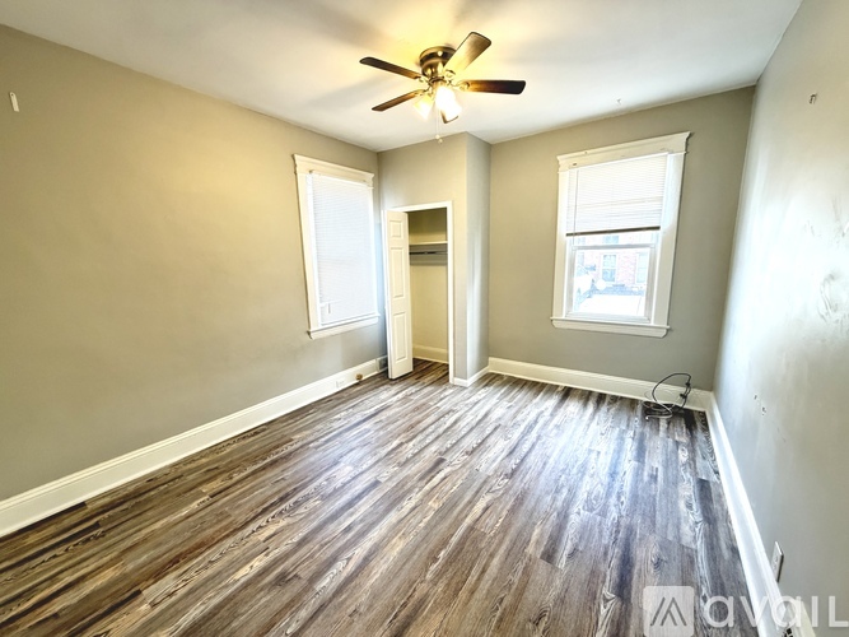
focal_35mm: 14
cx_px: 424
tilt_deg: -10.8
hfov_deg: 102.1
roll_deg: +2.1
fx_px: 343
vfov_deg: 85.7
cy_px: 318
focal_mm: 2.22
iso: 500
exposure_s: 1/60
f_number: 2.2
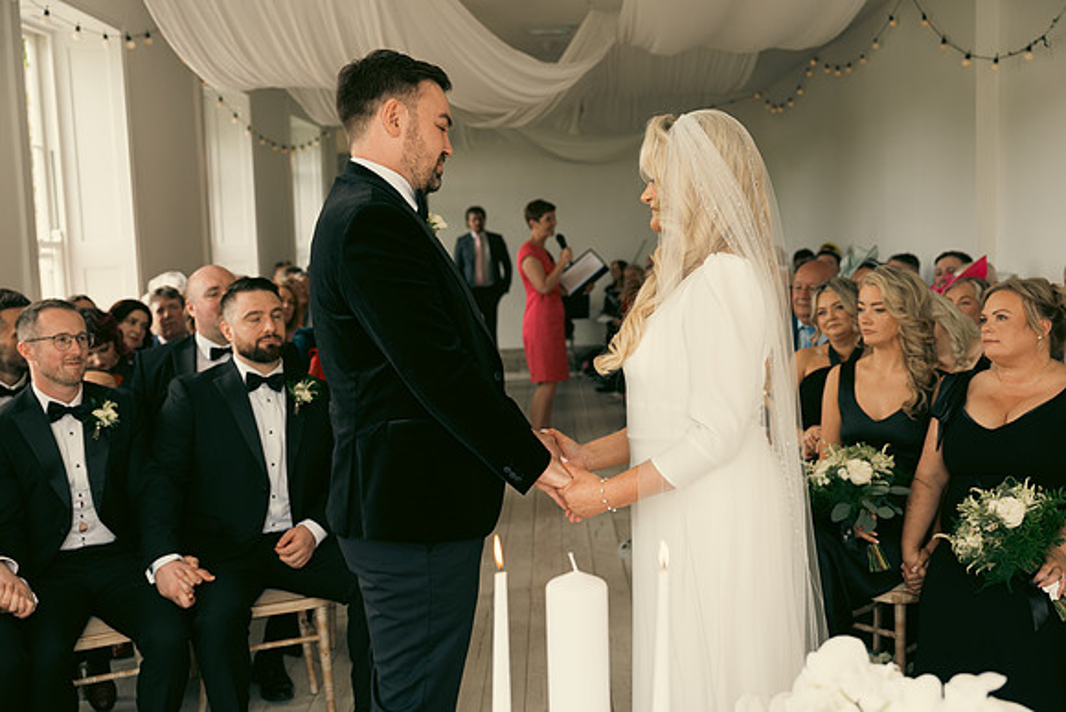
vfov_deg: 34.2
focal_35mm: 39
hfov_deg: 49.5
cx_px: 533
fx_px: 1155
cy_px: 356
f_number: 3.5
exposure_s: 1/160
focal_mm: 39
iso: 250
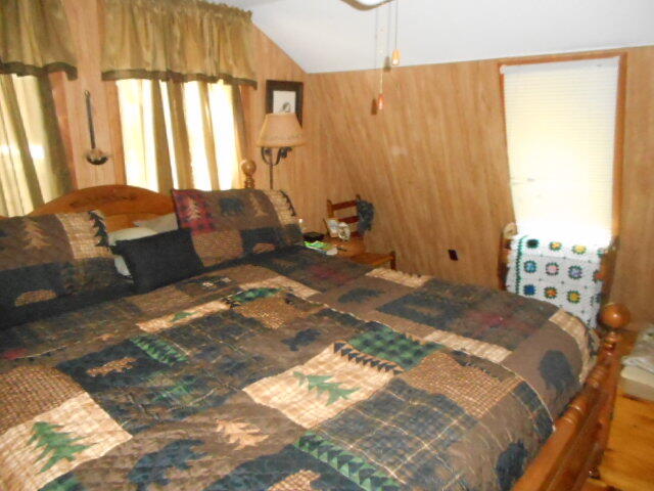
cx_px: 327
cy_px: 246
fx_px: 472
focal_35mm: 25
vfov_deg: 54.9
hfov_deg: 69.4
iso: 1600
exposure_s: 1/25
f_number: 3.7
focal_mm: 4.5
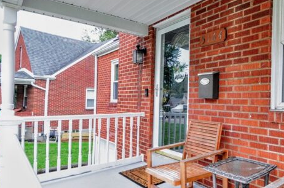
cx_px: 208
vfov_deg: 49.4
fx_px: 205
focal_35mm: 26
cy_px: 96
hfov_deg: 65.8
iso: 1100
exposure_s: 1/100
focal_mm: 10
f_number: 7.1
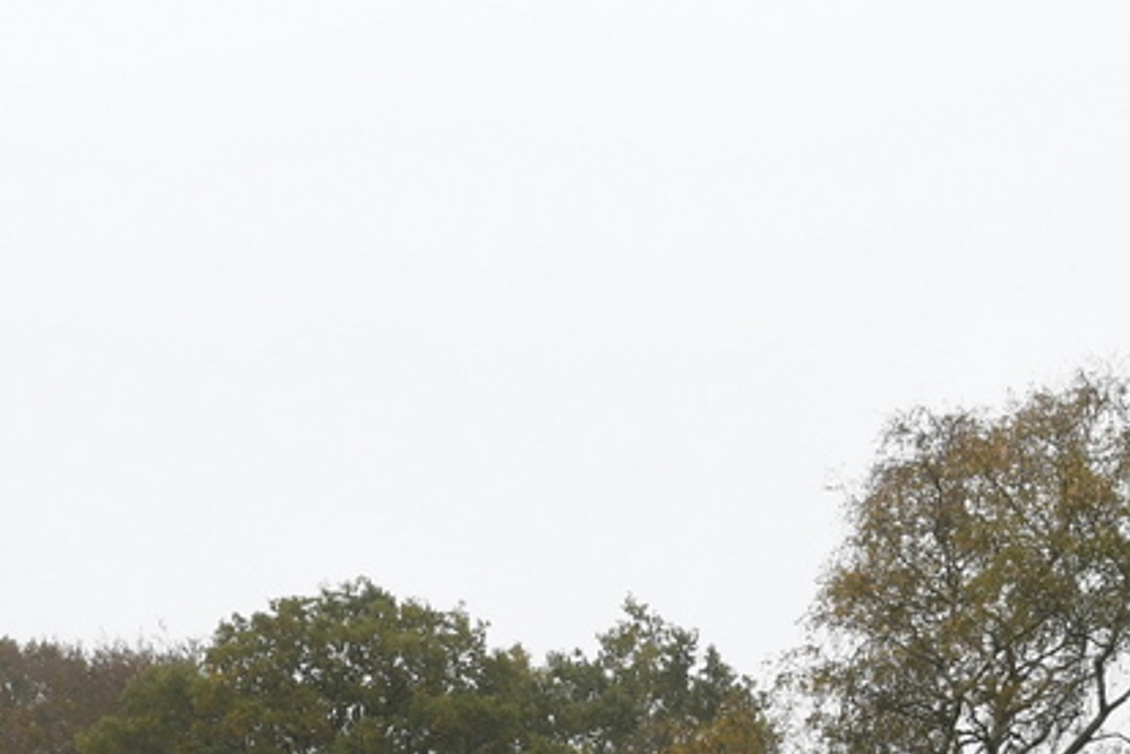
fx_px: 3547
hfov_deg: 18.1
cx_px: 606
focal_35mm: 113
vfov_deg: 11.7
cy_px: 1041
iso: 400
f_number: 5.6
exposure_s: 1/125
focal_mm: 26
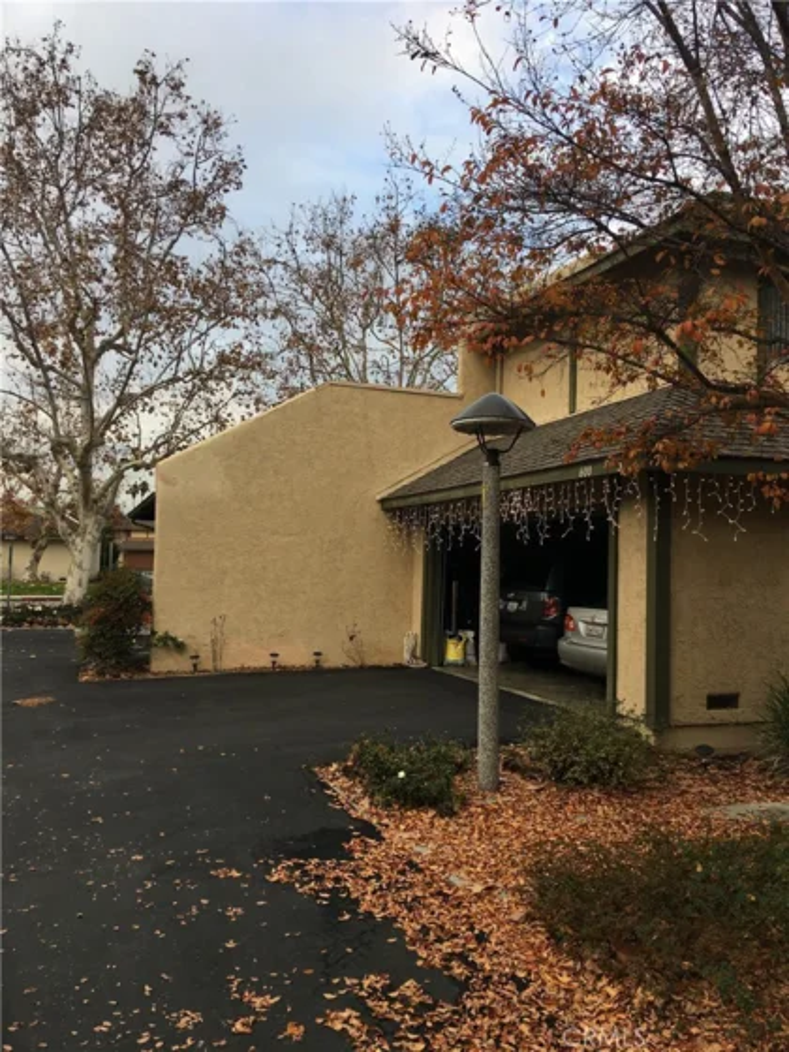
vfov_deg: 61.7
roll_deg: -2.0
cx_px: 394
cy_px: 526
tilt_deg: +3.6
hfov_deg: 48.2
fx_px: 881
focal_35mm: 29
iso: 25
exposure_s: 1/219
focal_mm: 4.15
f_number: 2.2
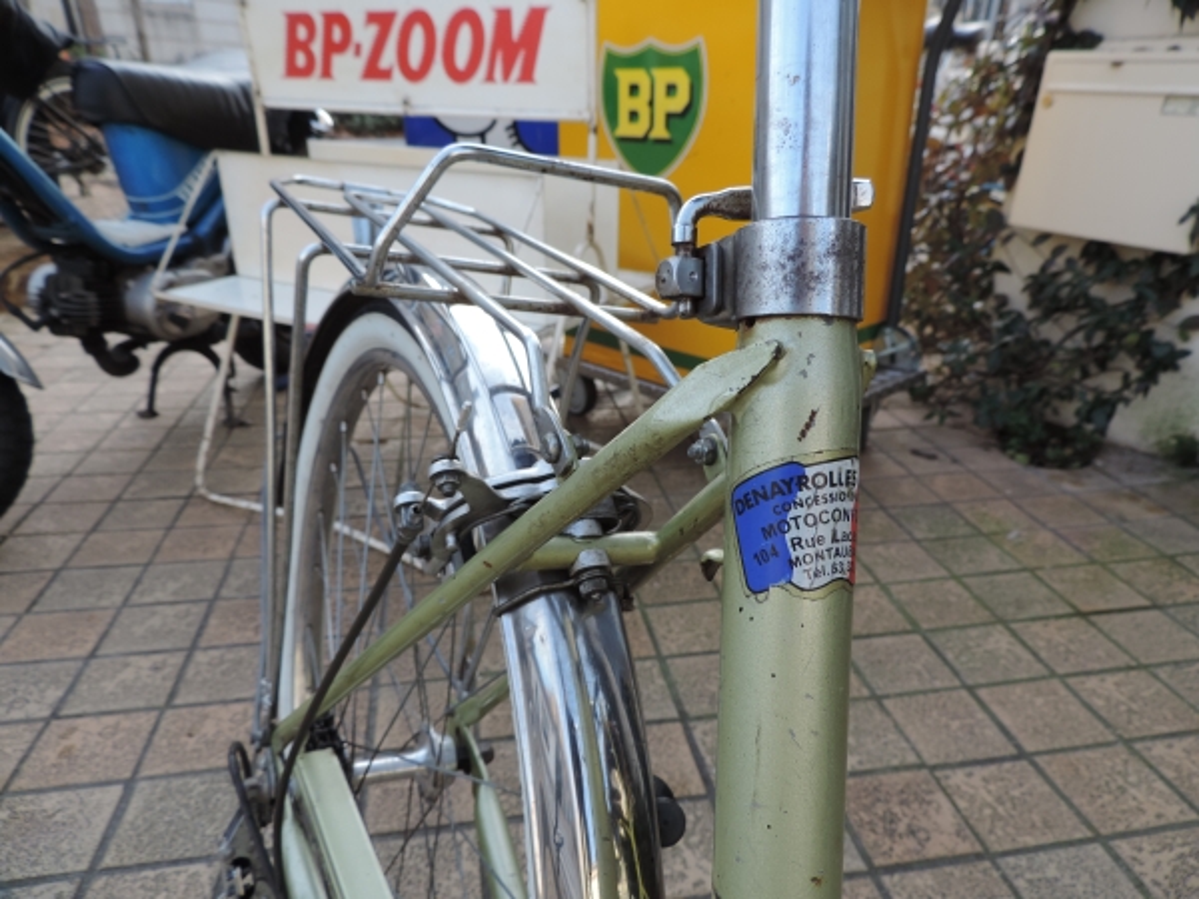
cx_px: 600
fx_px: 831
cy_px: 450
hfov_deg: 71.6
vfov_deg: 56.8
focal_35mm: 24
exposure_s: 1/160
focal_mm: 4.3
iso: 80
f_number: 3
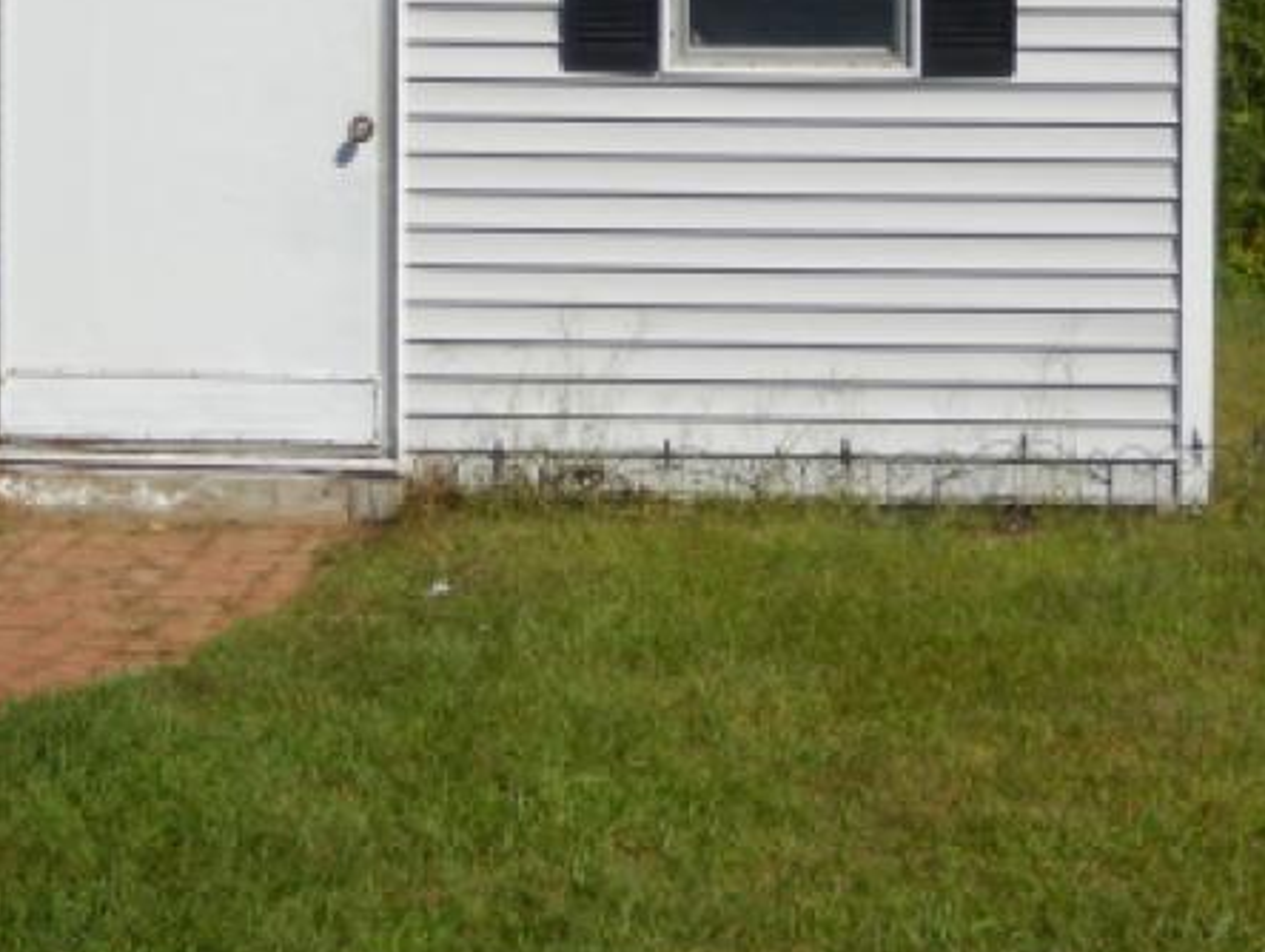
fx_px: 3036
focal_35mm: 83
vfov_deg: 17.4
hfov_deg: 23.5
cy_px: 27
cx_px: 519
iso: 125
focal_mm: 6.5
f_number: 8
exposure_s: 1/500
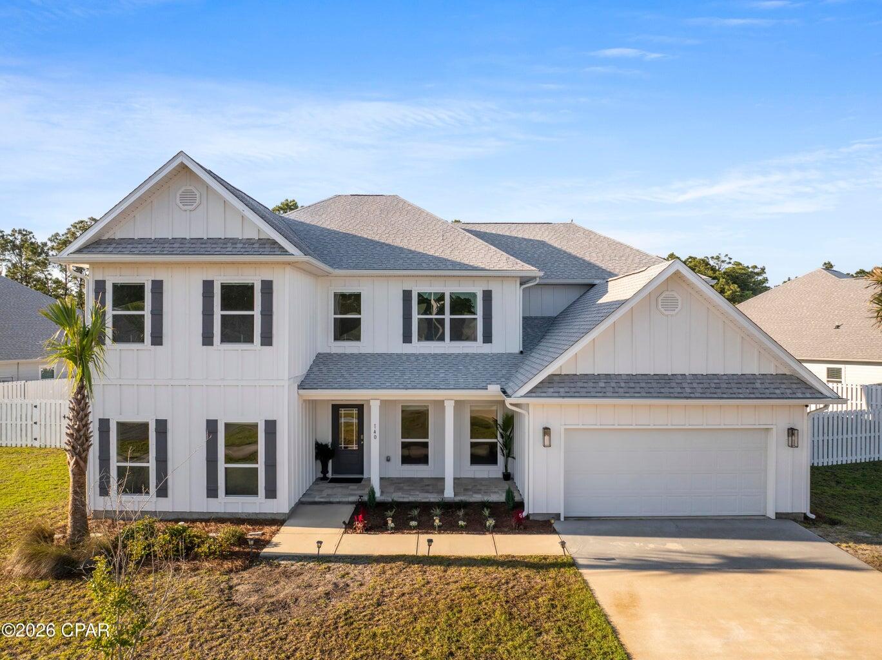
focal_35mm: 24
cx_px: 441
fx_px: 611
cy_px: 330
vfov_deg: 56.8
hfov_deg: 71.6
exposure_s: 1/60
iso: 130
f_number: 2.8
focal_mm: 12.29
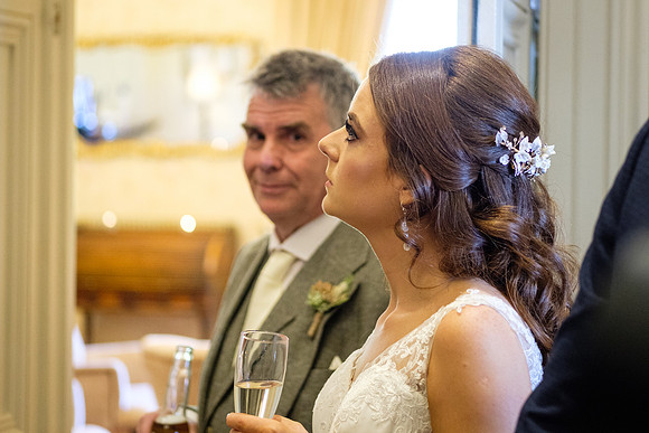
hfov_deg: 21.5
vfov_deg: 14.4
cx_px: 367
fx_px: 1709
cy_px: 159
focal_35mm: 95
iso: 2500
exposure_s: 1/160
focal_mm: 50
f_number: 2
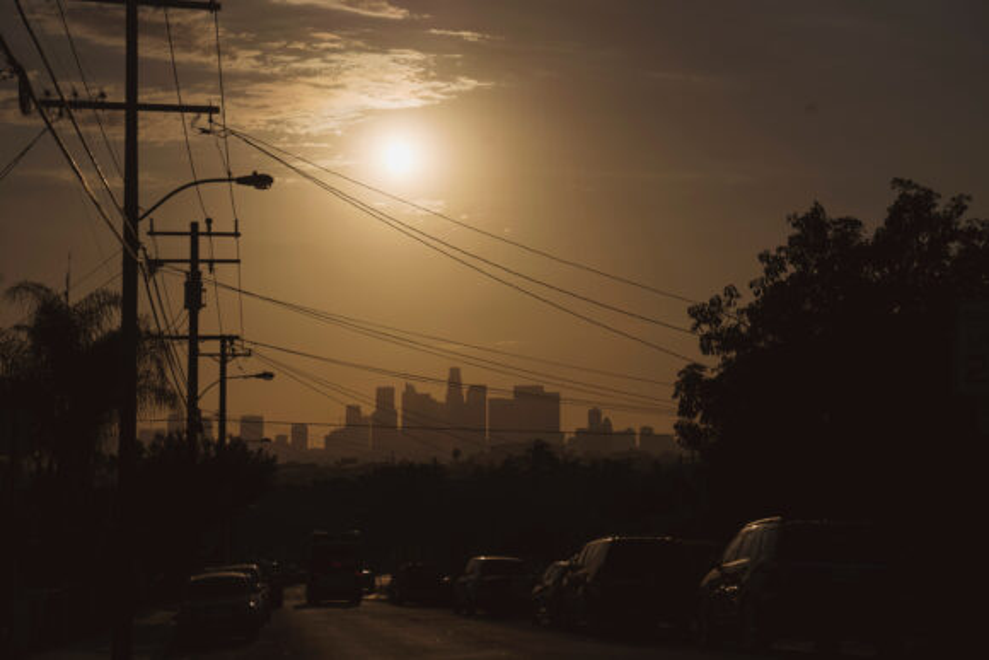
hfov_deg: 28.8
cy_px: 330
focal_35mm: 70
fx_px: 1923
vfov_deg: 19.5
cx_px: 494
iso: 100
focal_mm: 70
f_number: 5.6
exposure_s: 1/8000
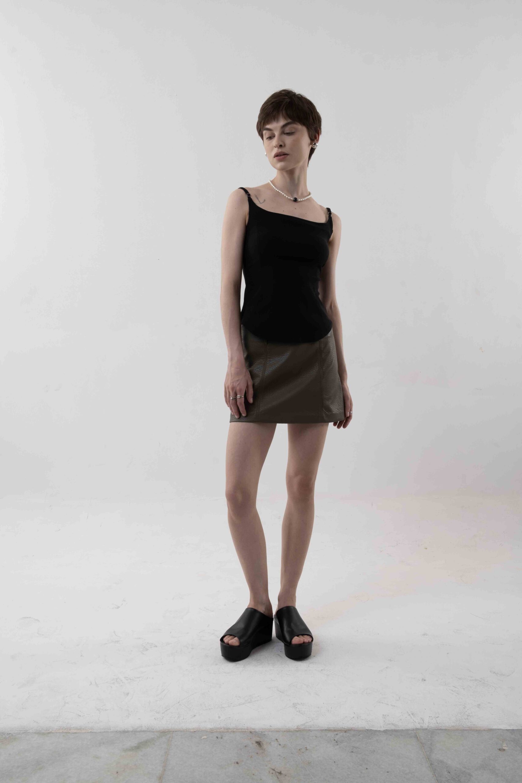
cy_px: 392
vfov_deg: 54.4
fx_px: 761
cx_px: 261
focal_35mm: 35
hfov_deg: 37.9
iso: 80
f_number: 13
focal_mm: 23
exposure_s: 1/125
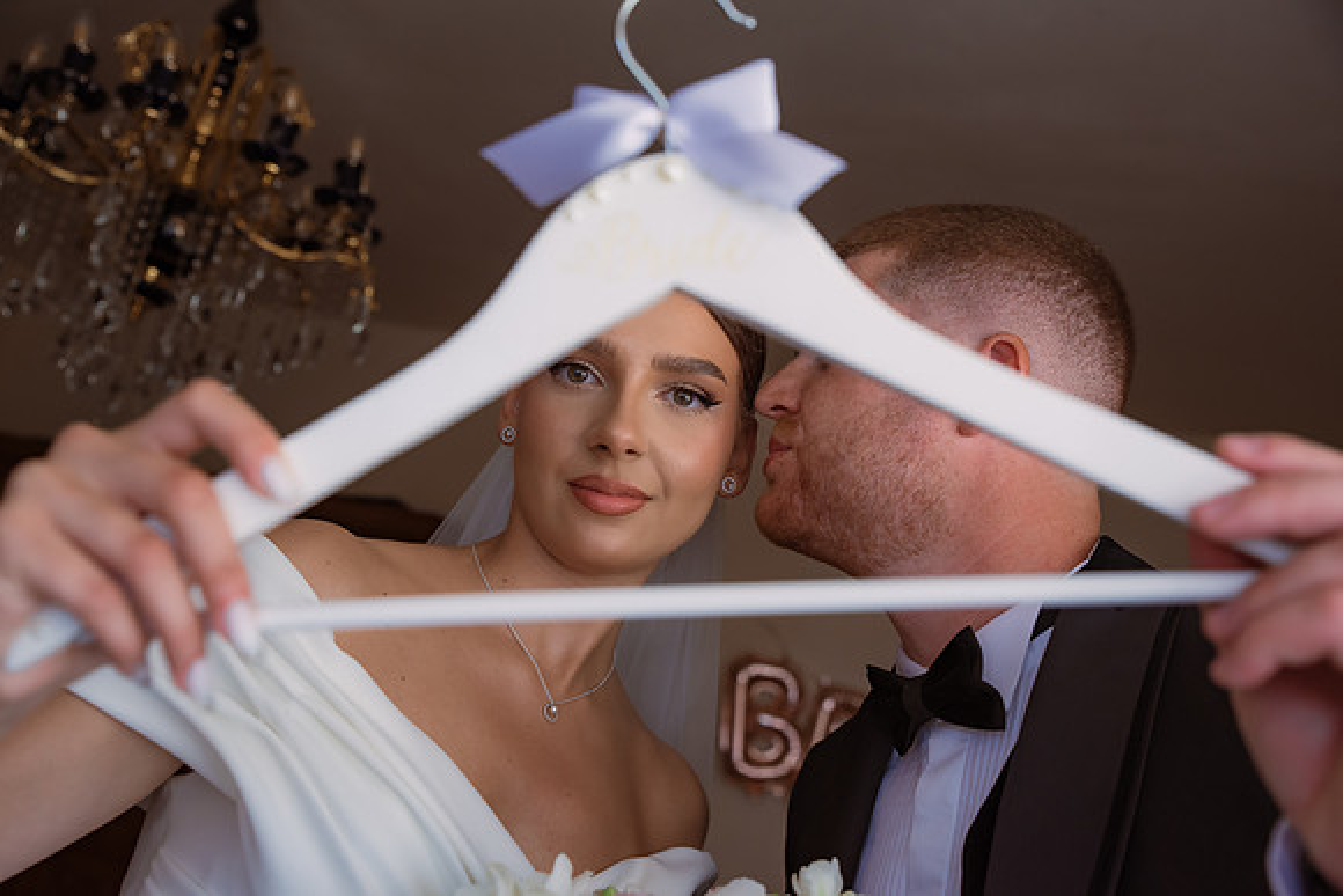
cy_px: 448
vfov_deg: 33.4
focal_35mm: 40
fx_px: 1493
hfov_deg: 48.4
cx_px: 672
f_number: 4
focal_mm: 40
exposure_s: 1/320
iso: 800
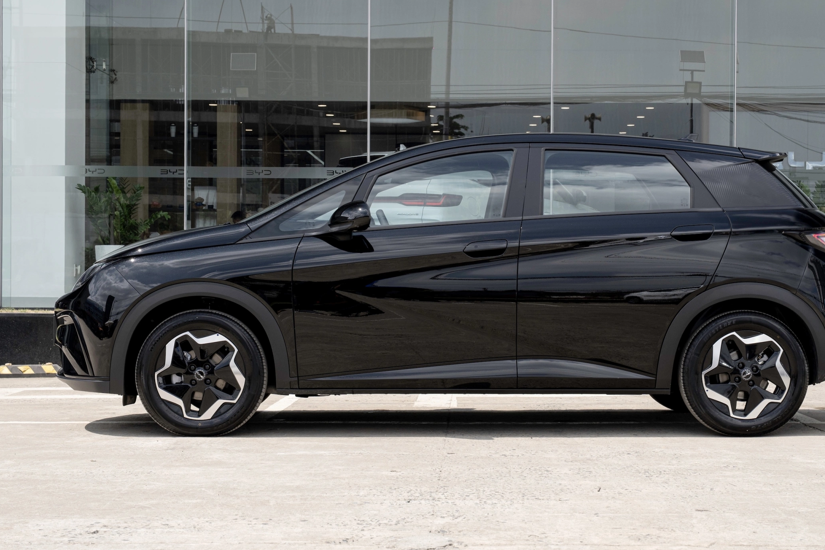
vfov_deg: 16.9
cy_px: 288
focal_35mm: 81
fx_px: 1856
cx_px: 456
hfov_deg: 25.0
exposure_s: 1/200
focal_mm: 70
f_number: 10
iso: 400
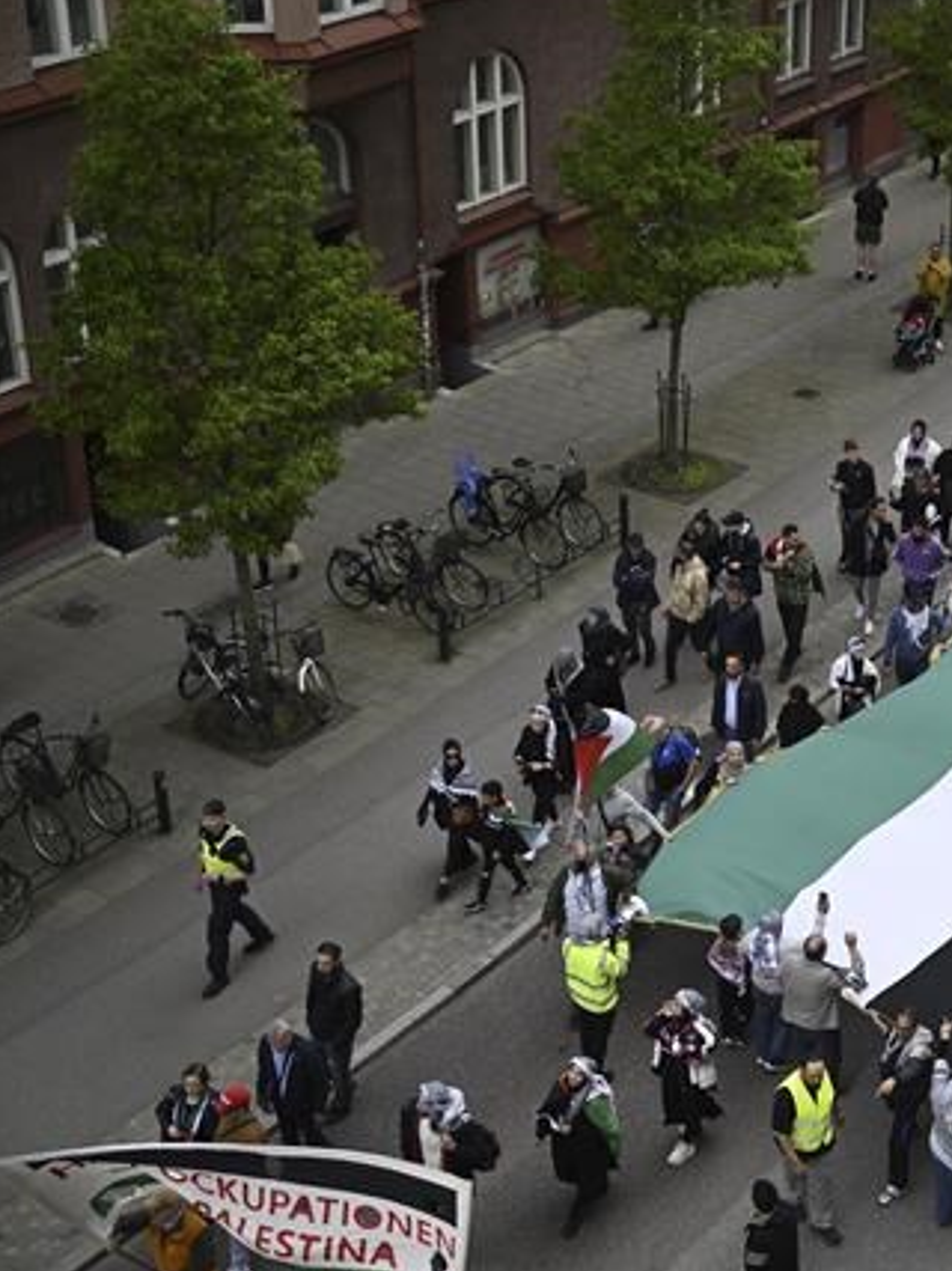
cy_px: 630
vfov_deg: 32.2
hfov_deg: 23.6
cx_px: 907
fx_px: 2201
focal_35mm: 60
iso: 160
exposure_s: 1/500
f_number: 2.8
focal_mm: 41
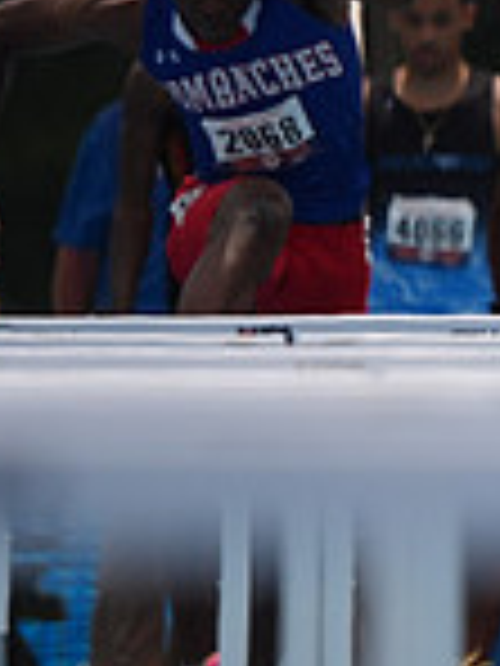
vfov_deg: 0.9
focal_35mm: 2254
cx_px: 1275
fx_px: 43410
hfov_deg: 0.7
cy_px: 83
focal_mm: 600
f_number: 6.3
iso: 500
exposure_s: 1/4000
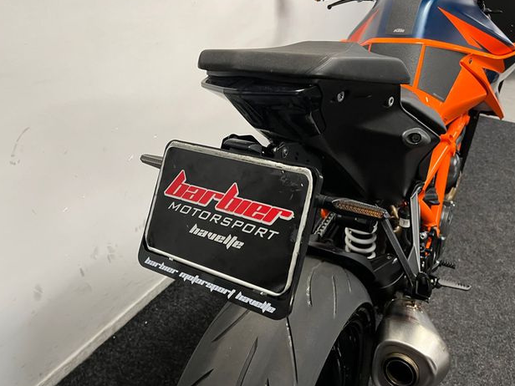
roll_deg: -0.5
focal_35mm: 27
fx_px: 402
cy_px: 193
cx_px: 258
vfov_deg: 51.4
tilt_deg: -32.5
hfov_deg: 65.3
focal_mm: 5.1
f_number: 1.6
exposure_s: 1/50
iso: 160
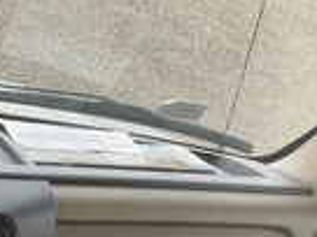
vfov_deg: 16.3
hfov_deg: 21.3
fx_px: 778
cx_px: -72
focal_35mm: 85
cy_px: 325
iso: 20
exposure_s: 1/122
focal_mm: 3
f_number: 1.8
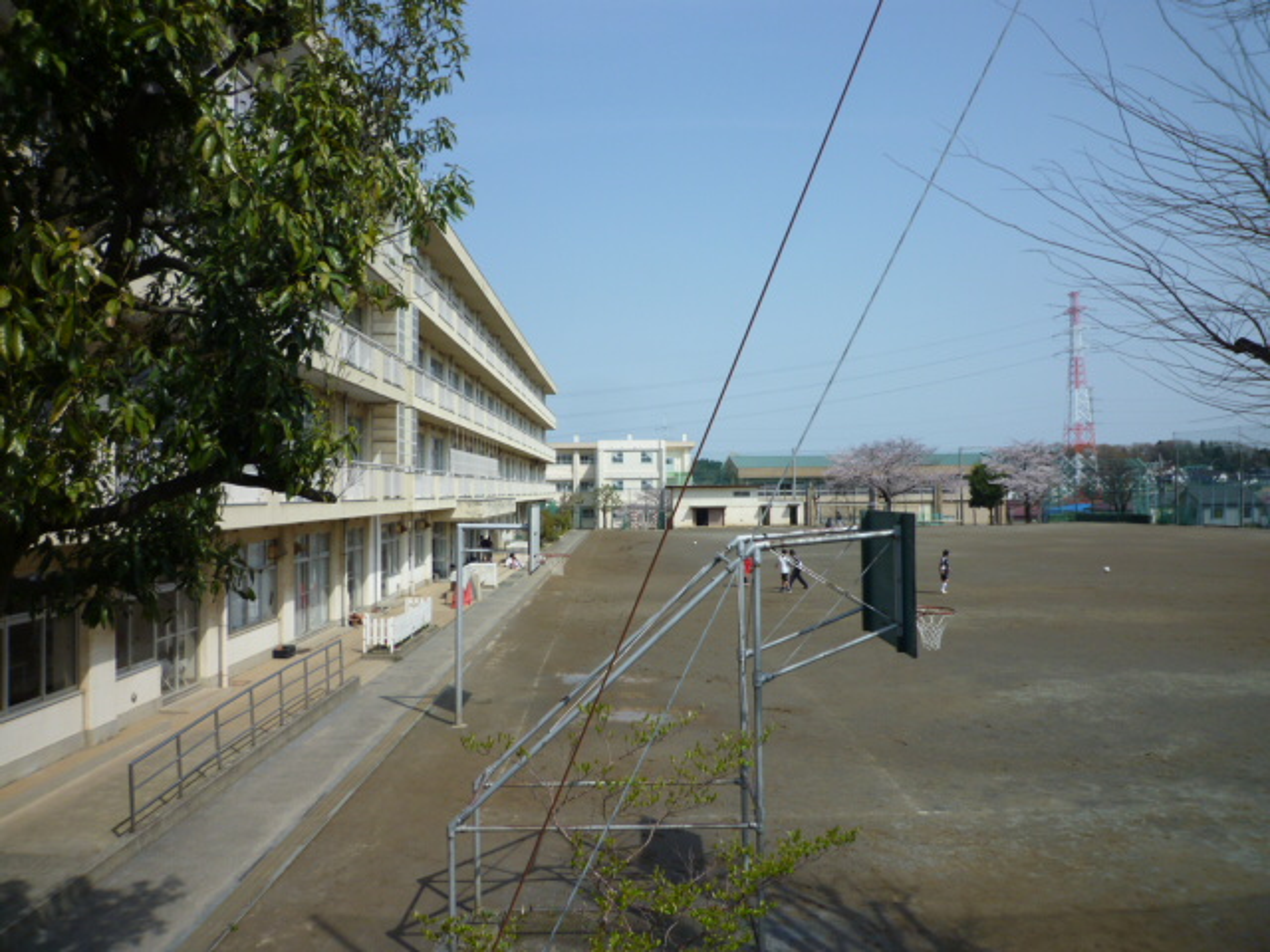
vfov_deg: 54.9
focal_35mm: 25
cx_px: 635
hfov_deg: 69.4
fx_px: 917
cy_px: 476
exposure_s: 1/800
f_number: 4.5
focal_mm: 4.4
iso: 80
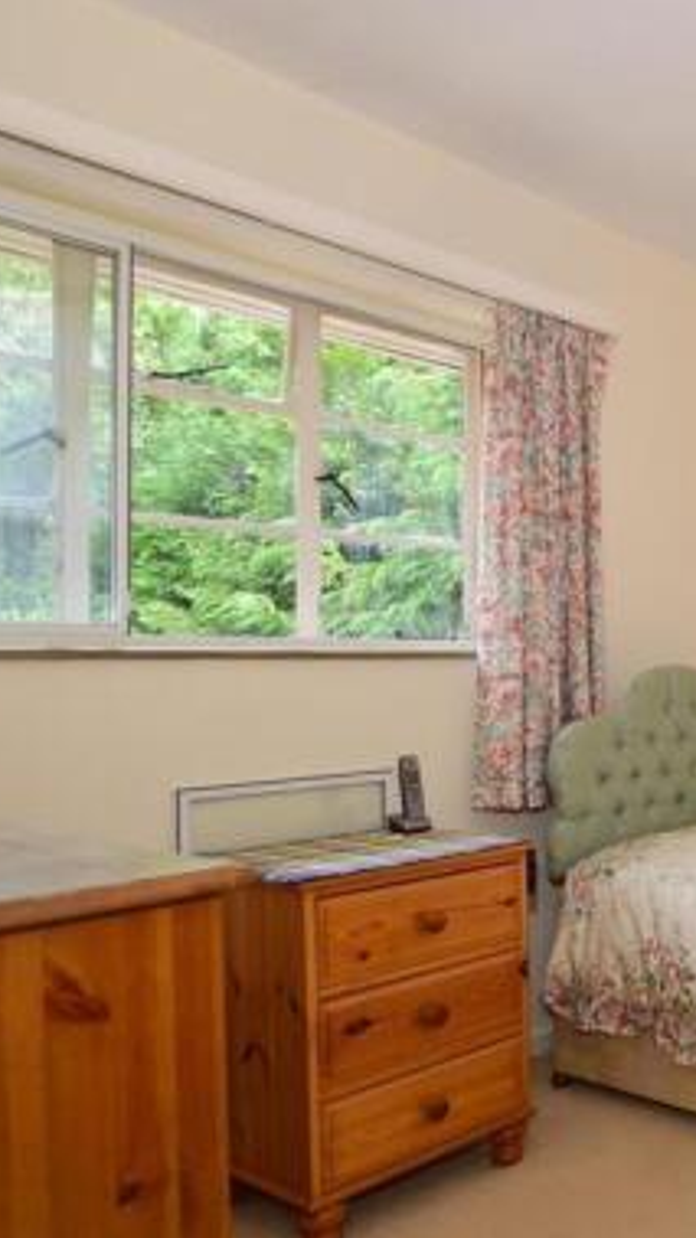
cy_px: 655
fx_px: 982
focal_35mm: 30
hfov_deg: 30.4
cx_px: 915
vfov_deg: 64.4
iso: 400
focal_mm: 11
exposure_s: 1/80
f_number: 7.1
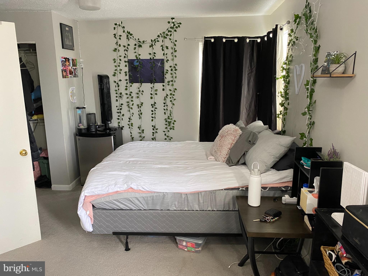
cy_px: 138
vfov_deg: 53.1
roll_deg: +0.5
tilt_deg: -13.7
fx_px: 276
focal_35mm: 26
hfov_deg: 67.3
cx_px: 184
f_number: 1.8
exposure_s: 1/60
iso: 320
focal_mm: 4.25
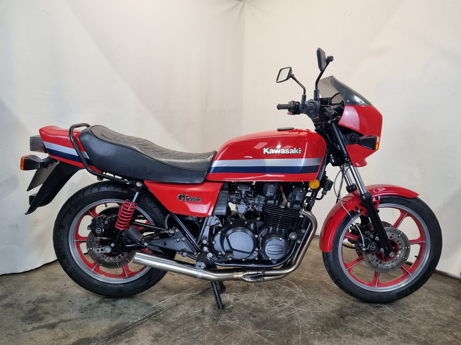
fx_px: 346
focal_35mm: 26
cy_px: 172
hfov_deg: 67.3
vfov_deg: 53.1
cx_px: 230
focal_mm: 5.4
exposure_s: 1/100
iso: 80
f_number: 1.8
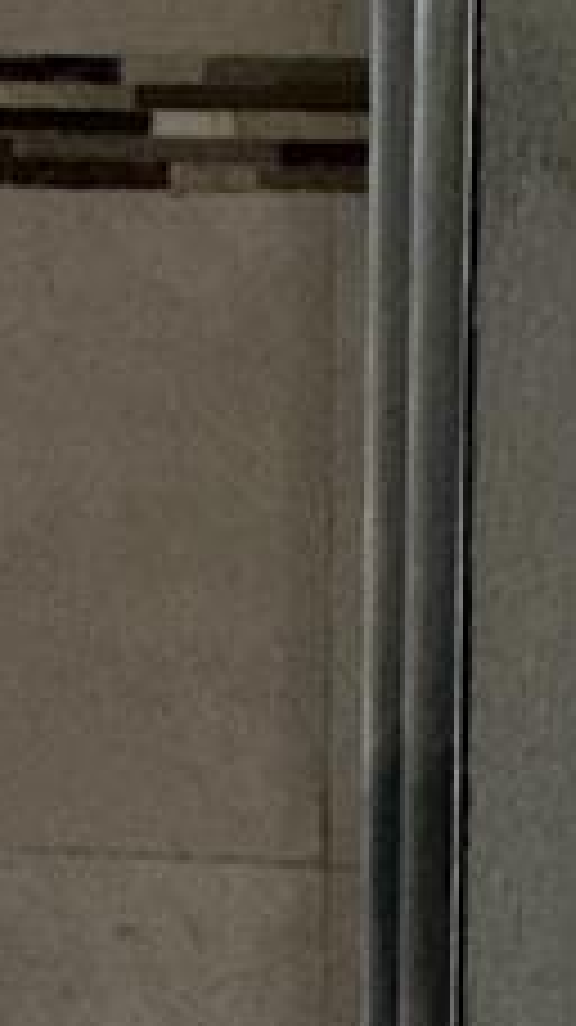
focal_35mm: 166
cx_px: 423
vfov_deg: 13.0
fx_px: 4514
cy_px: 662
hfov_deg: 7.3
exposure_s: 1/20
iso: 500
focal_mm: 3
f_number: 1.8
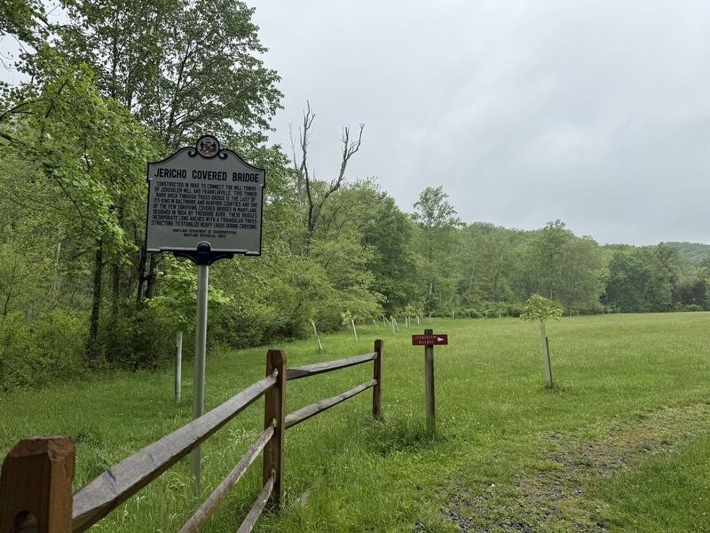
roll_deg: +1.1
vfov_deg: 56.8
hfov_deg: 71.6
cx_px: 355
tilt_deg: +7.7
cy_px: 266
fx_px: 492
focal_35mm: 24
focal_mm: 6.76
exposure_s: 1/1770
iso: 80
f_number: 1.78
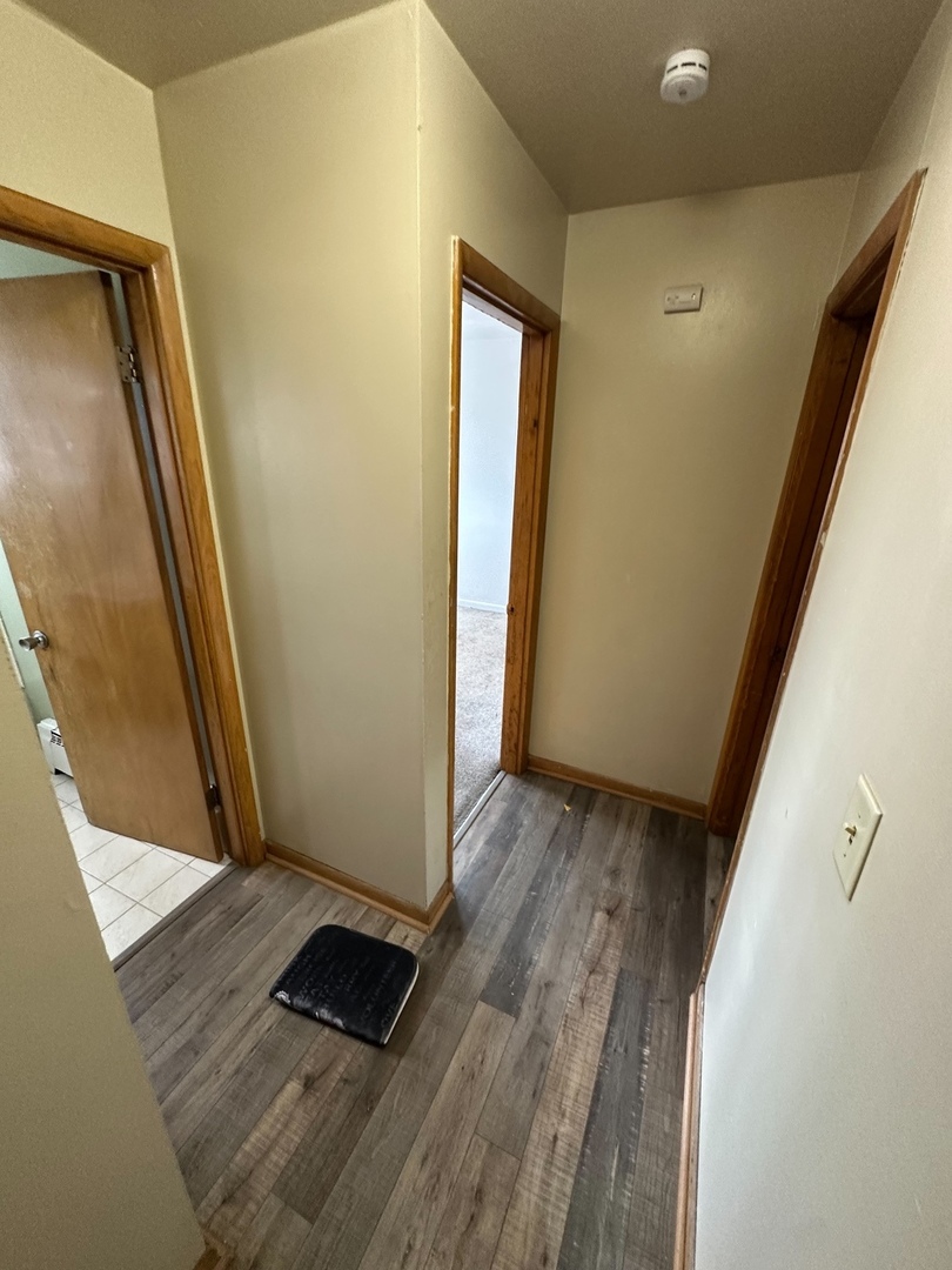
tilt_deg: -22.4
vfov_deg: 102.1
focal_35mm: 14
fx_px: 513
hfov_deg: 85.7
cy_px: 635
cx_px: 476
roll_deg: -1.0
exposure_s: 1/60
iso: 250
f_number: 2.2
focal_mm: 2.22
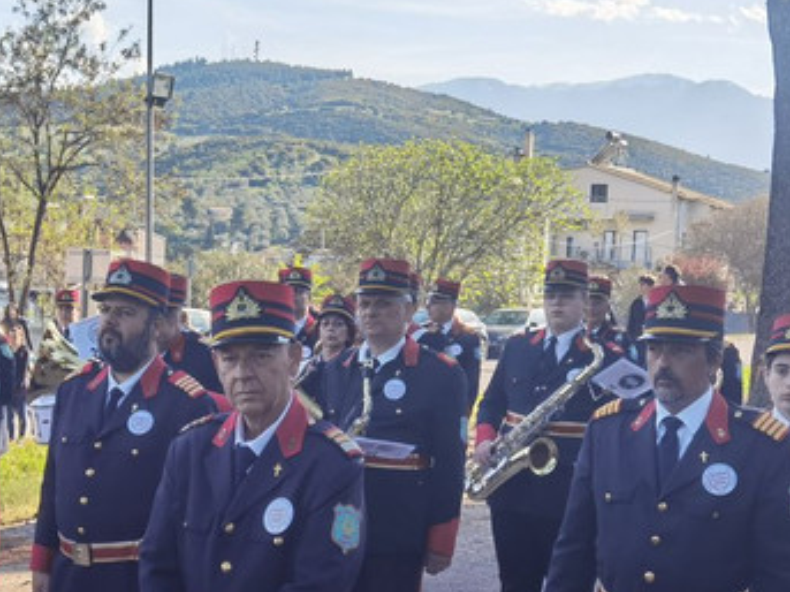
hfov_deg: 27.9
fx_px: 1574
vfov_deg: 21.1
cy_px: 468
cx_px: 230
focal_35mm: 69
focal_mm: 6.71
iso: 50
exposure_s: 1/1513
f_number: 1.9
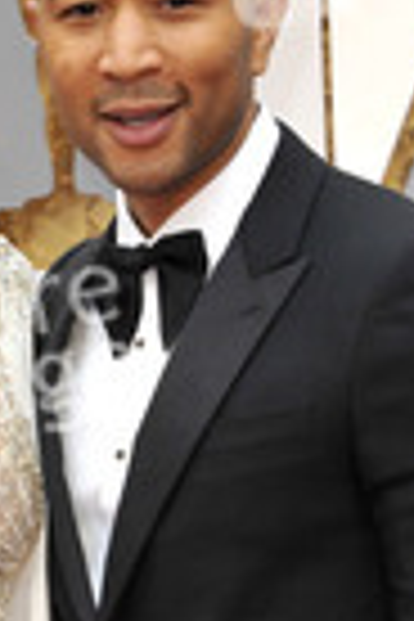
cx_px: 38
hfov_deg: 3.9
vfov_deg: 5.8
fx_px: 6106
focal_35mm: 354
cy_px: 598
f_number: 8
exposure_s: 1/250
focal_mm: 122
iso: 1000
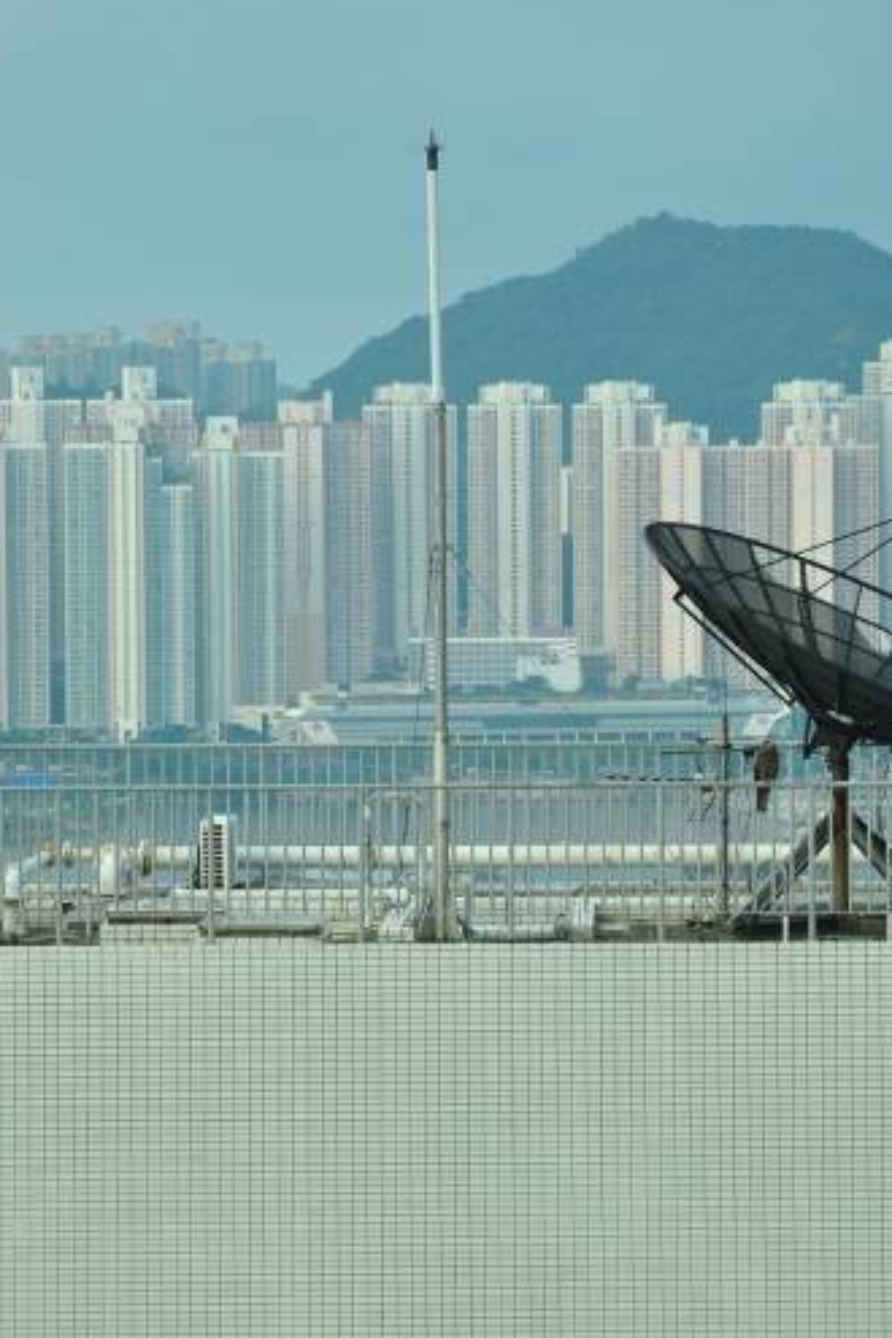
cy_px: 704
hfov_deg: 6.7
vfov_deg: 10.0
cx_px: 489
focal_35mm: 206
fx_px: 7649
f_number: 6.3
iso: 400
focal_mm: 85
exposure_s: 1/200
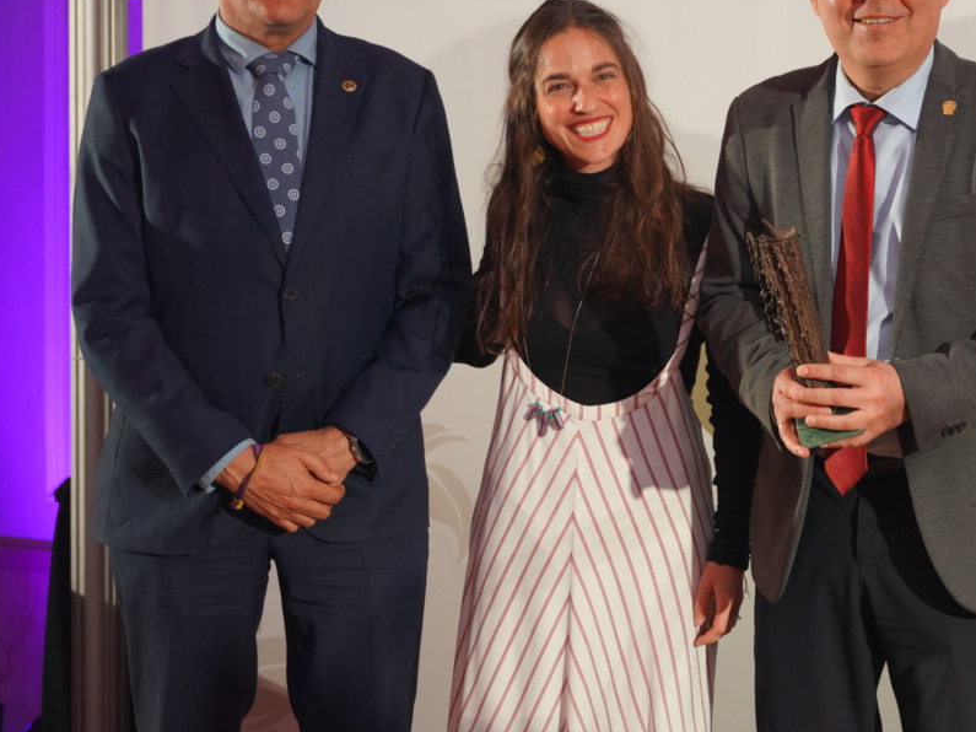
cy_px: 257
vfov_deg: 16.5
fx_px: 2519
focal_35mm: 89
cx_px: 906
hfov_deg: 21.4
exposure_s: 1/200
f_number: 2.8
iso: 1000
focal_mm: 45.7
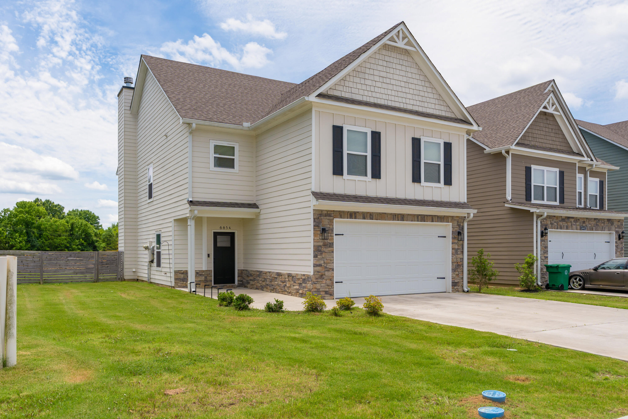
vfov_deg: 47.9
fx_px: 471
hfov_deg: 67.4
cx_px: 314
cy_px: 210
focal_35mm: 27
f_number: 7.1
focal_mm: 27
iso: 320
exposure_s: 1/1000
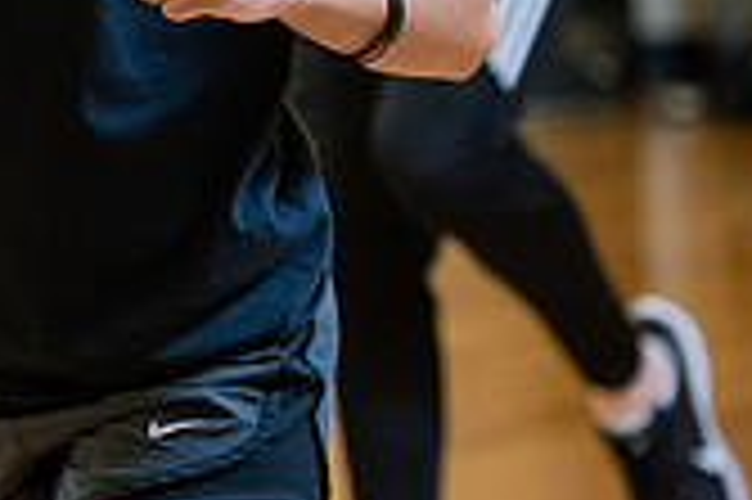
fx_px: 7972
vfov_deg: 3.6
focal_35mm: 382
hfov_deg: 5.4
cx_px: -257
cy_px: -178
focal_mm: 110
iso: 800
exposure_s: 1/200
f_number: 3.2
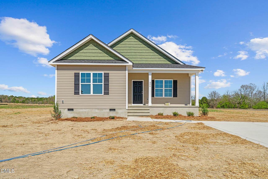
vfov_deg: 53.2
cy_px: 90
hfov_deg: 73.7
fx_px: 179
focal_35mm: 24
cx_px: 134
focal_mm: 24
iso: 400
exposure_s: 1/1000
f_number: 8
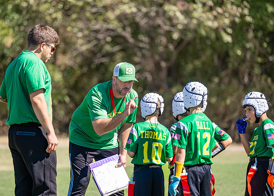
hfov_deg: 9.0
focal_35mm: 225
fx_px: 1747
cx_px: 117
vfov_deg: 6.4
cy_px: 99
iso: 200
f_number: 2.8
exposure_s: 1/2000
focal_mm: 200
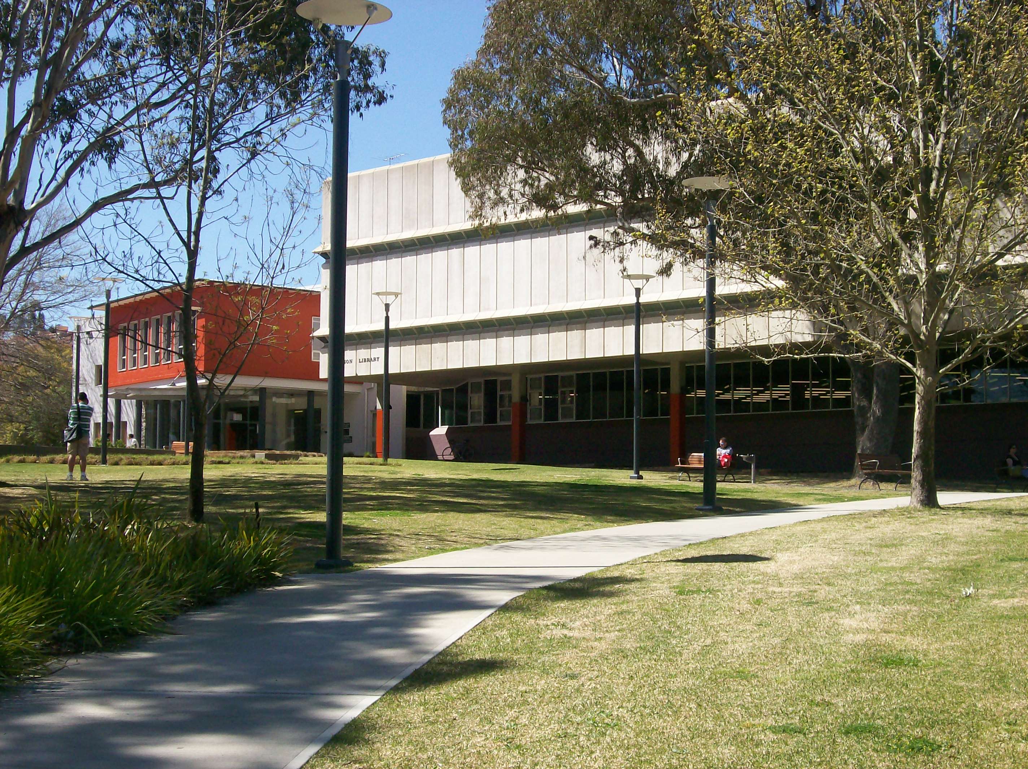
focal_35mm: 56
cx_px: 514
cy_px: 384
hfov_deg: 34.4
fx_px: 1662
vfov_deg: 26.1
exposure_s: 1/308
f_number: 6
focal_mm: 9.4
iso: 80
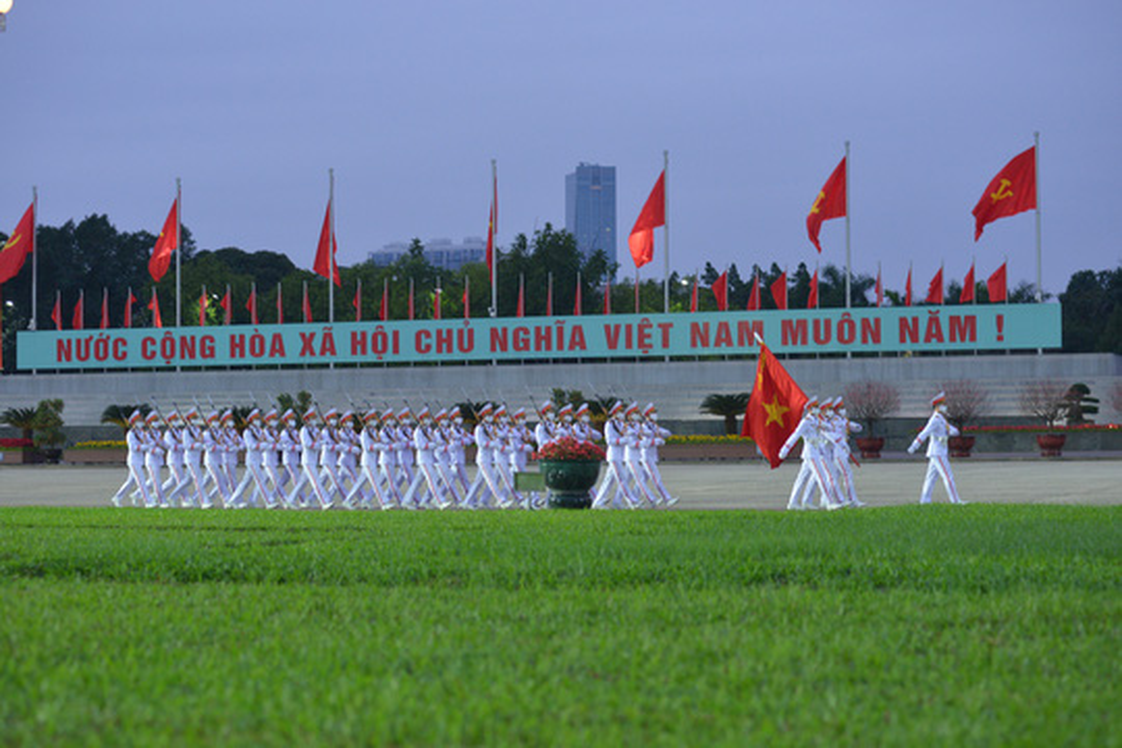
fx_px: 2493
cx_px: 561
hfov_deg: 25.4
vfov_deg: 17.1
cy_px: 374
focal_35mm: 80
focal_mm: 80
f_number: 3.5
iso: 2000
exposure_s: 1/100
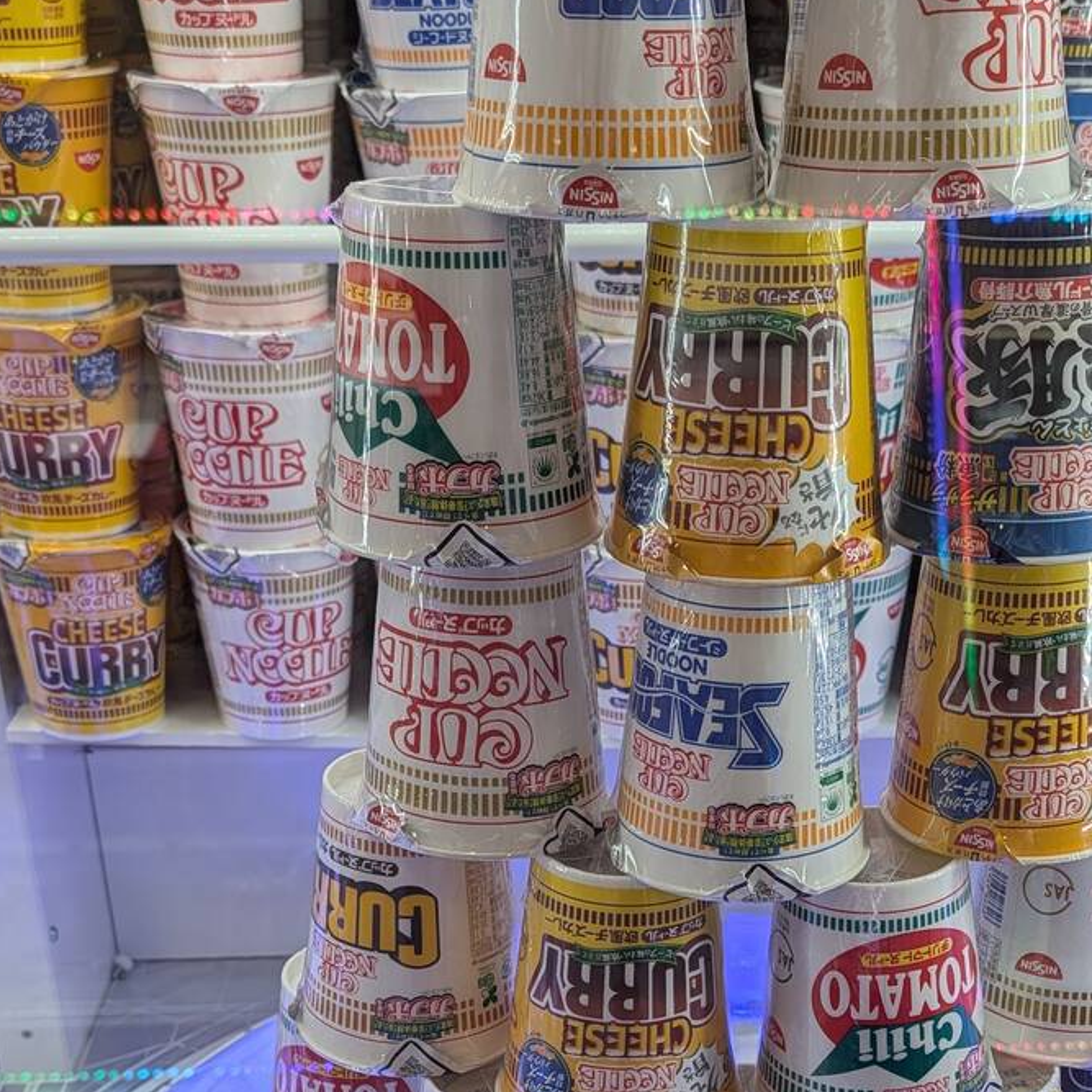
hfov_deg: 33.1
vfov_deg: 32.0
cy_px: 950
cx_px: 720
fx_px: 1820
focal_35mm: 51
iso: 19
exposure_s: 1/1052
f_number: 1.68
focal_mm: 6.9
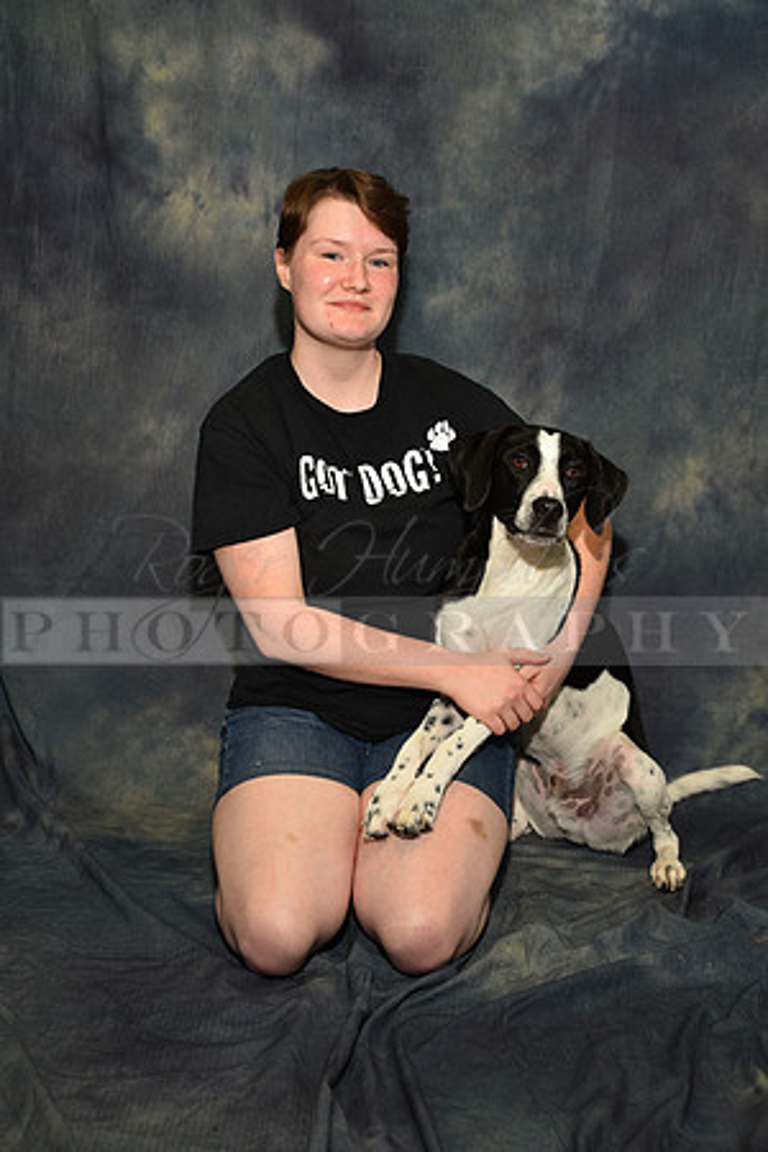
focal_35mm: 48
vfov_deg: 41.1
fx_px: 1536
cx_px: 384
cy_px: 576
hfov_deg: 28.1
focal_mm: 48
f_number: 5
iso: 200
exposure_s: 1/60
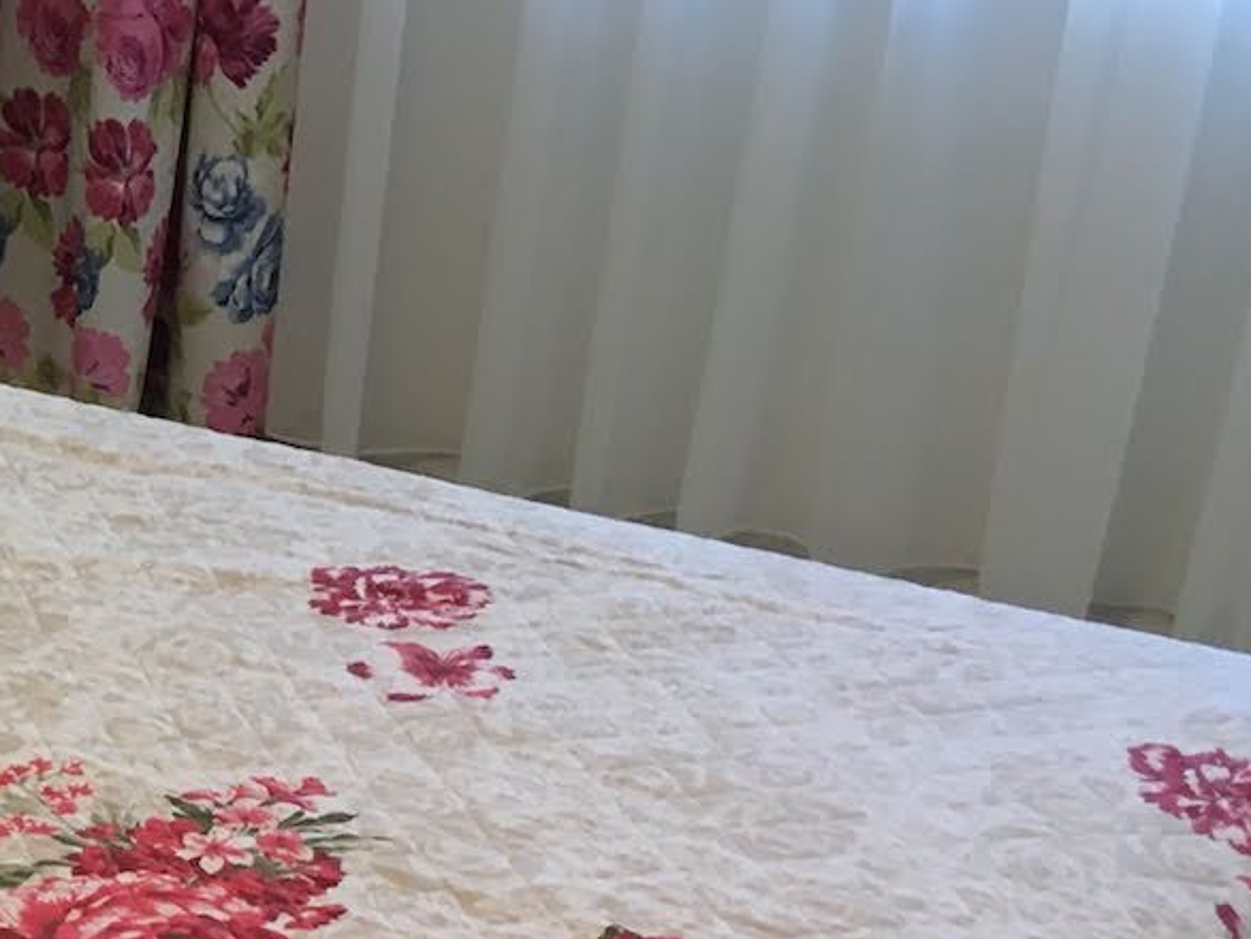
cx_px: -598
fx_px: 3435
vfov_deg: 15.4
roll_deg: -0.1
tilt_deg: -27.0
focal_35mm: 95
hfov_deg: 18.4
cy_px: 802
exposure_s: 1/33
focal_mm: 4.15
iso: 100
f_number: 2.2
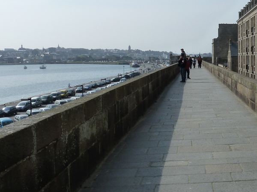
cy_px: 74
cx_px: 209
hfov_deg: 36.7
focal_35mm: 50
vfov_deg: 29.0
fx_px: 371
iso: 125
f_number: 5.6
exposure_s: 1/500
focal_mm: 4.1
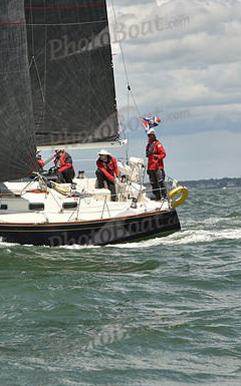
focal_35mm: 246
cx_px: -3
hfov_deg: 5.3
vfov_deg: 8.5
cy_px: 193
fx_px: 2590
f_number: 11
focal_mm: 160
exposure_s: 1/800
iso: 320
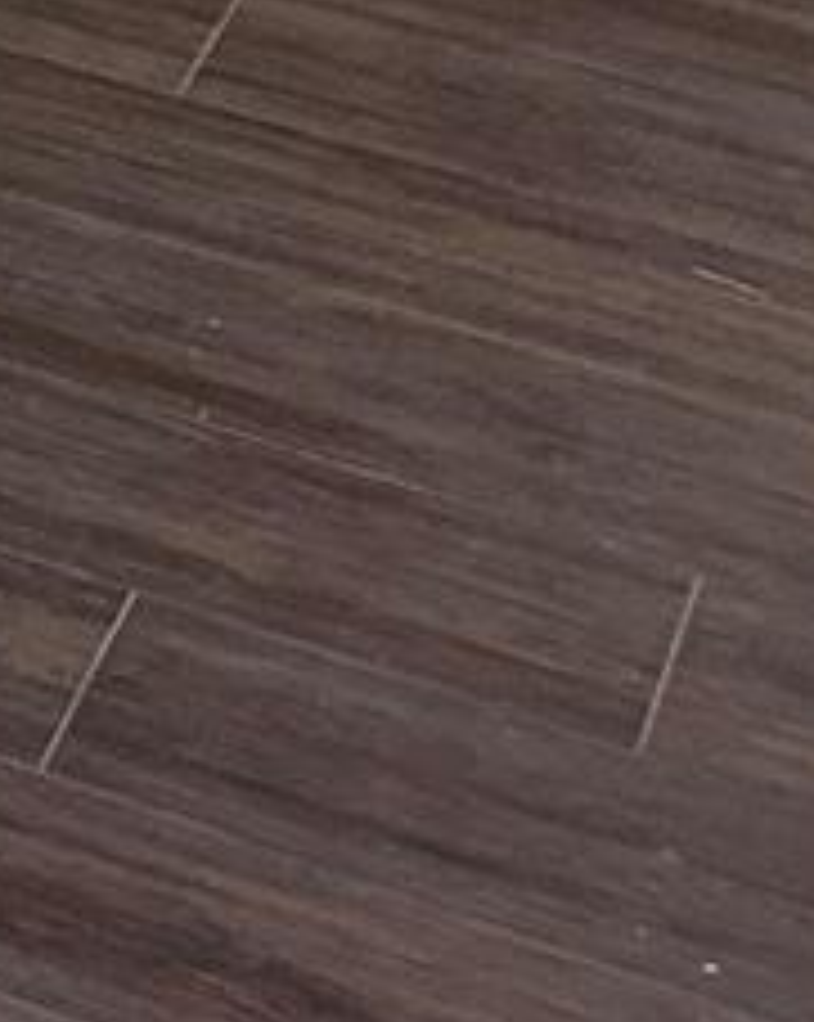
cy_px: -1022
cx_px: -1574
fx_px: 5190
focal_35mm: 172
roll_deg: -0.6
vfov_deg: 10.3
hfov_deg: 7.8
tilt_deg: -16.7
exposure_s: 1/60
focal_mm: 5.7
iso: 100
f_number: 1.5
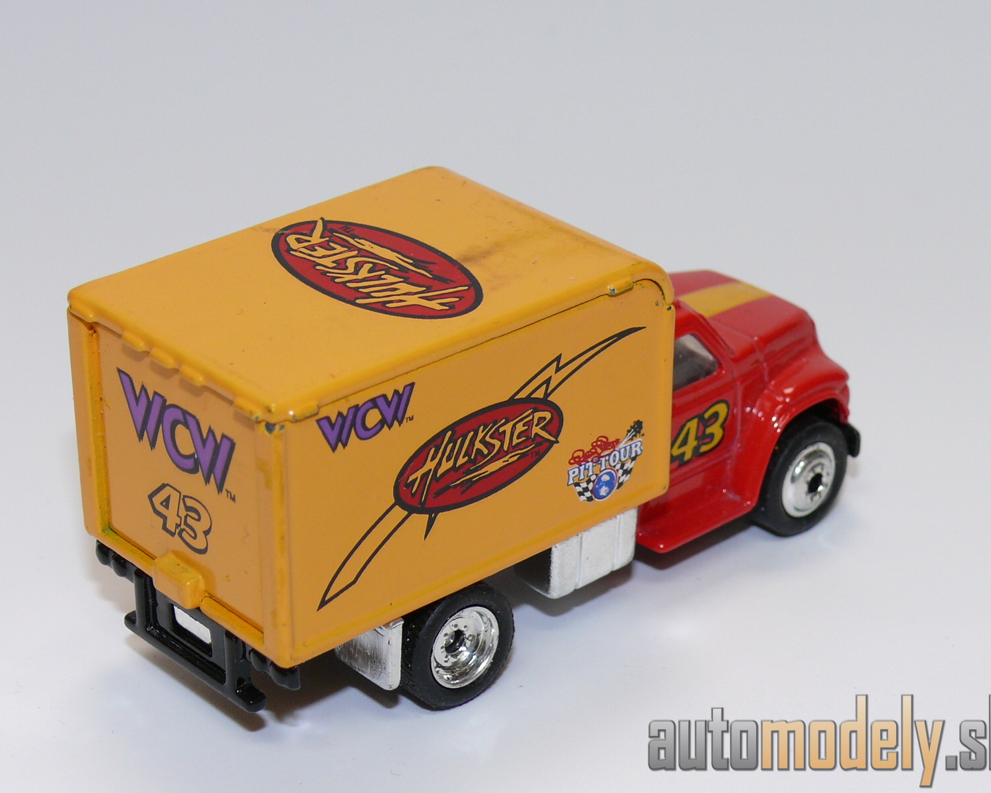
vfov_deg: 16.9
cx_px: 495
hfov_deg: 21.0
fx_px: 2669
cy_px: 397
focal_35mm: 91
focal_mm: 12.3
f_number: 4
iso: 100
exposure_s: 1/30
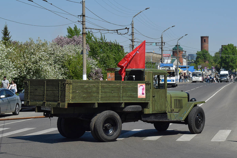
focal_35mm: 82
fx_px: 543
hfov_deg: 24.6
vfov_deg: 16.6
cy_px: 79
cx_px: 118
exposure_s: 1/1000
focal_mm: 55
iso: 200
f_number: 8
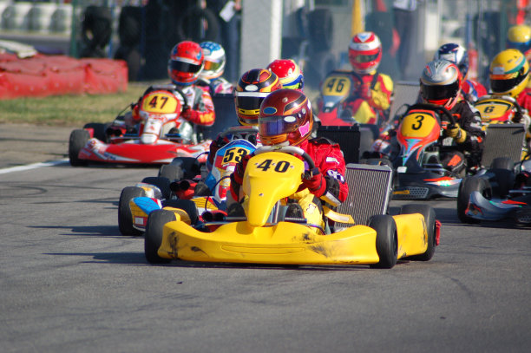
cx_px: 266
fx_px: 6632
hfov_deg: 4.6
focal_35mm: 450
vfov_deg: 3.1
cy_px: 176
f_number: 5.6
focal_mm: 300
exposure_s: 1/1500
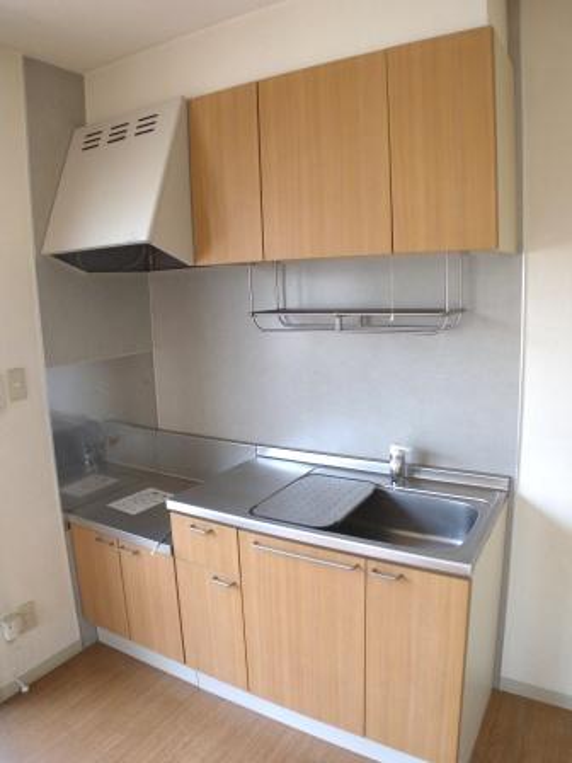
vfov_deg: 58.4
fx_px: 683
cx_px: 286
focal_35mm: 31
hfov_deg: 45.4
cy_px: 382
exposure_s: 1/65.2
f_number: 2.8
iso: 214
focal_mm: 6.7
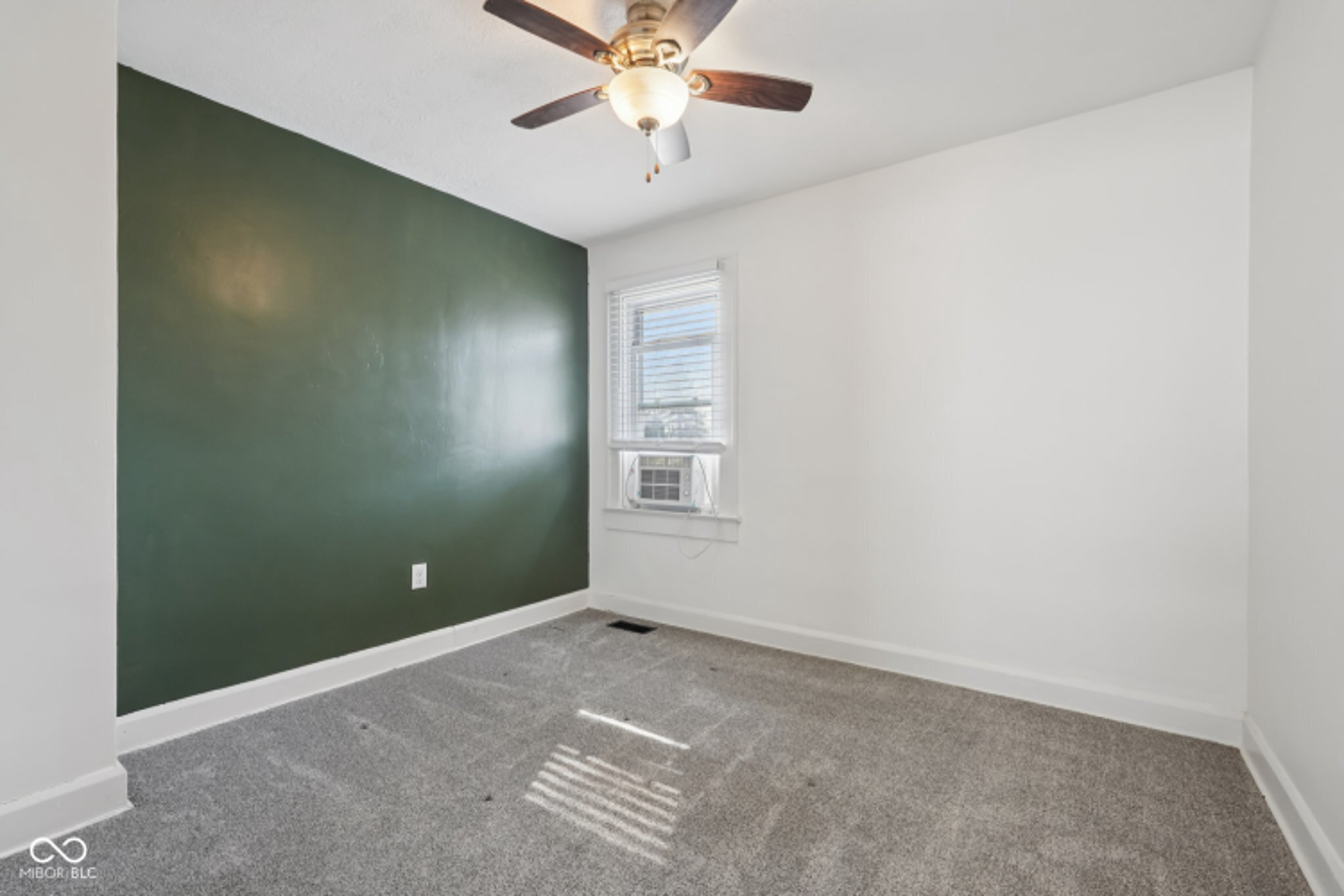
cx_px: 672
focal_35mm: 16
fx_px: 597
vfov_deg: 73.7
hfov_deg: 96.7
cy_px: 448
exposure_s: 1/30
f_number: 8
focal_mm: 16
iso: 500
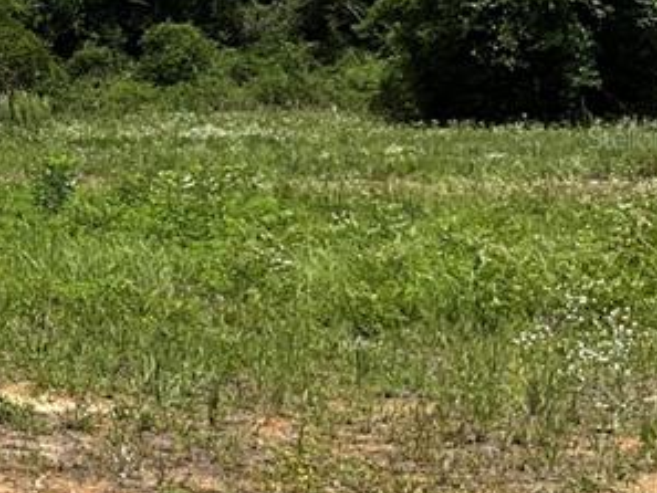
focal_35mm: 100
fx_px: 1899
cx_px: -411
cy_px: 137
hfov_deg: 17.1
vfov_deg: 14.8
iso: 25
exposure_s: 1/2801
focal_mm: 3
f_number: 1.8
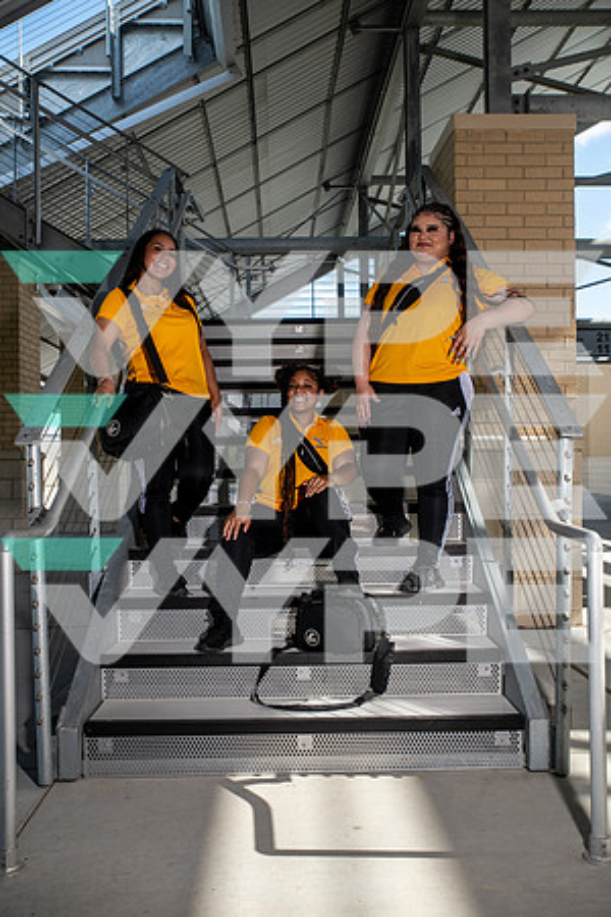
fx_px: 891
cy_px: 458
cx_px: 306
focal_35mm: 35
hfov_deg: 37.9
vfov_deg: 54.4
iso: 160
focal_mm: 35
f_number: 7.1
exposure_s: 1/320
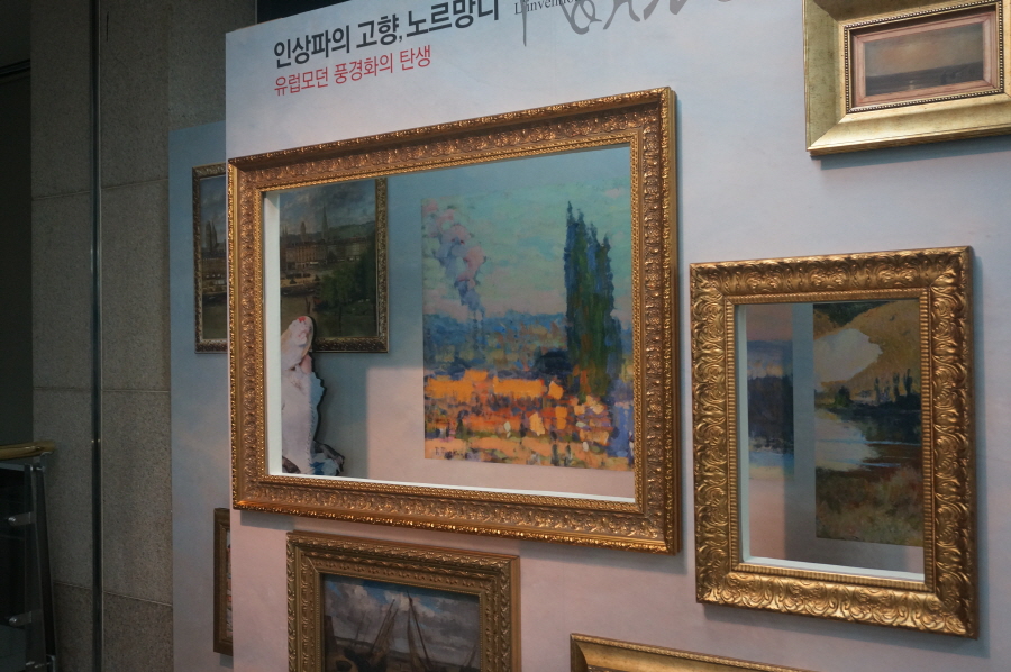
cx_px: 506
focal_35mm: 34
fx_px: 968
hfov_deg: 55.2
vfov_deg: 38.3
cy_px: 336
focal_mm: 23
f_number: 4
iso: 800
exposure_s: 1/60
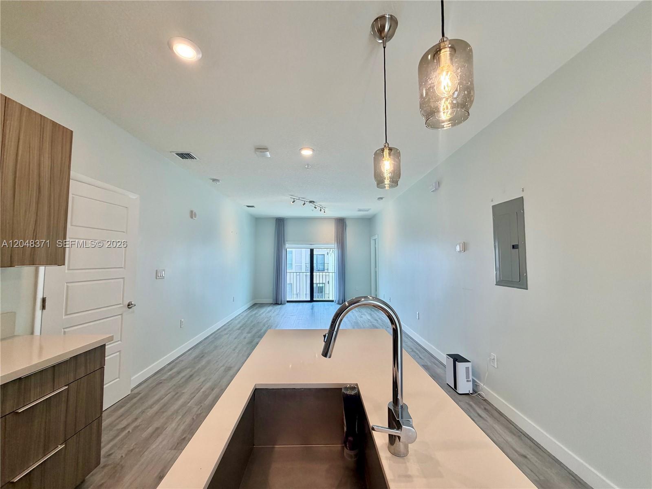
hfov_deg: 102.1
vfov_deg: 85.7
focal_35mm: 14
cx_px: 326
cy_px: 244
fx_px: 264
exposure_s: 1/120
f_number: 2.2
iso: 125
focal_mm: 2.22
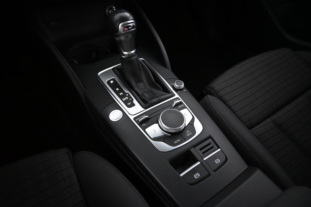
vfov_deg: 53.1
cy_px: 104
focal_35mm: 24
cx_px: 156
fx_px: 207
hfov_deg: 73.7
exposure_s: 1/60
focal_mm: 16
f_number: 3.5
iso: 5600
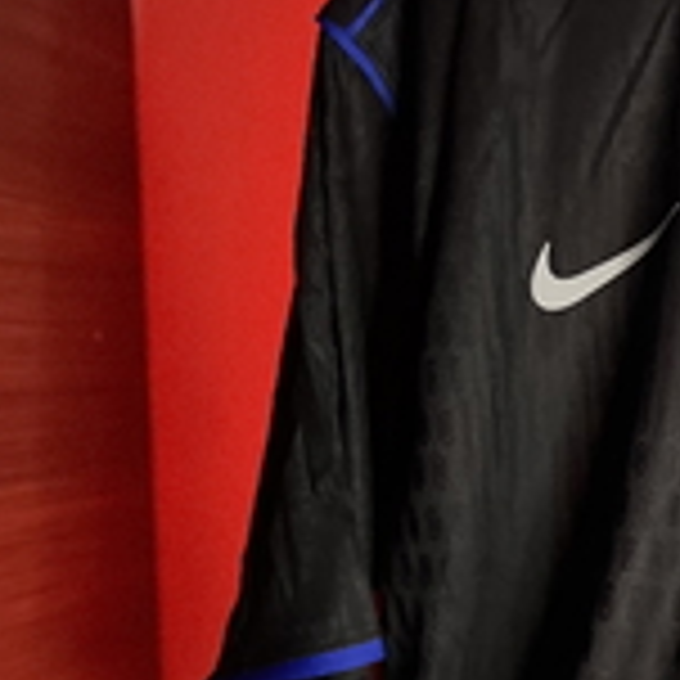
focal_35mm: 81
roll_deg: -0.1
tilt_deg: -8.7
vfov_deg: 20.9
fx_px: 1800
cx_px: 833
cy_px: 624
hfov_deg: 20.0
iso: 640
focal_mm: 5.7
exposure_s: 1/30
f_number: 1.5
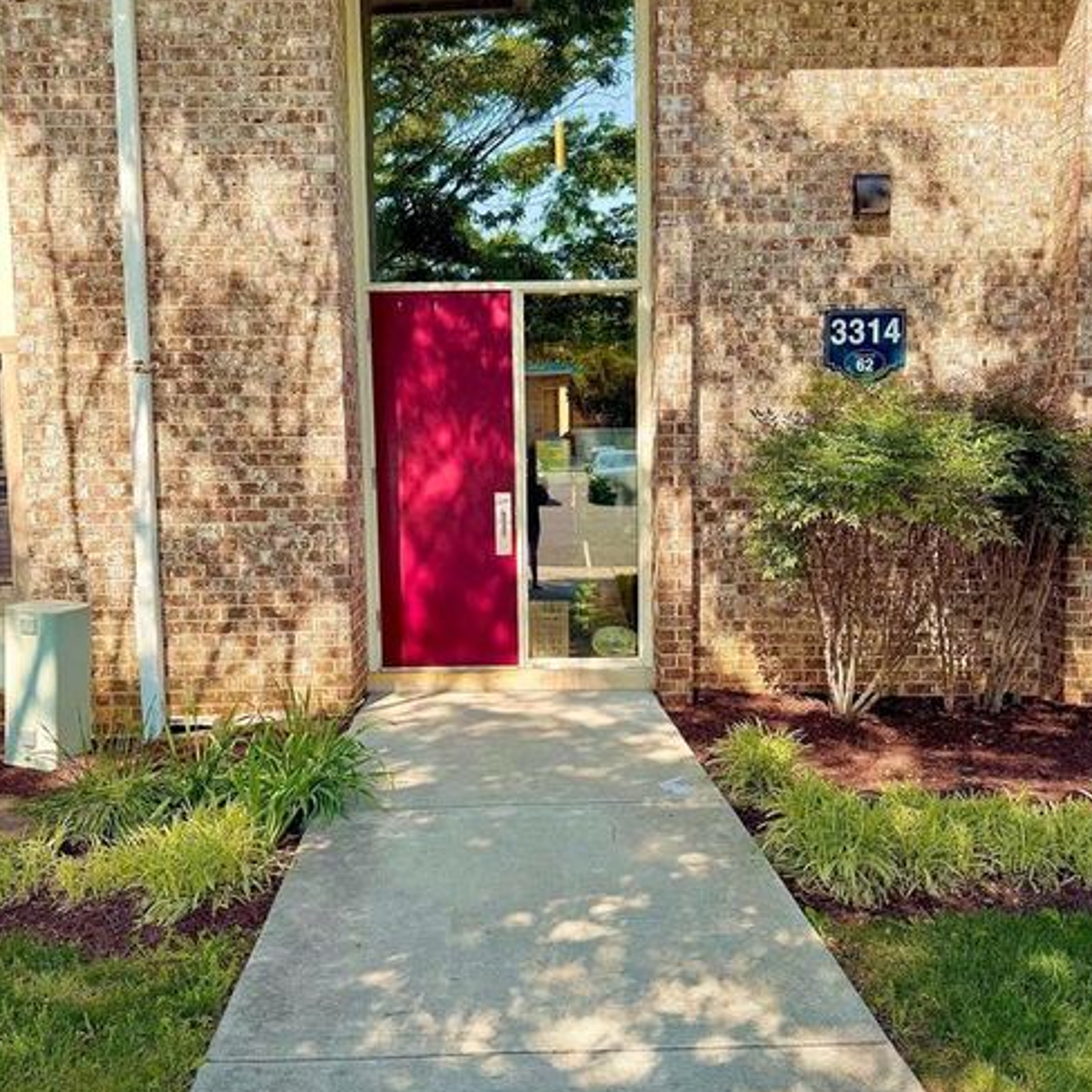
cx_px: 539
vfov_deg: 55.6
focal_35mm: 29
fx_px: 1035
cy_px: 561
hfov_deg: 55.6
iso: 80
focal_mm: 6.76
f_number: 1.78
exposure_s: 1/1075
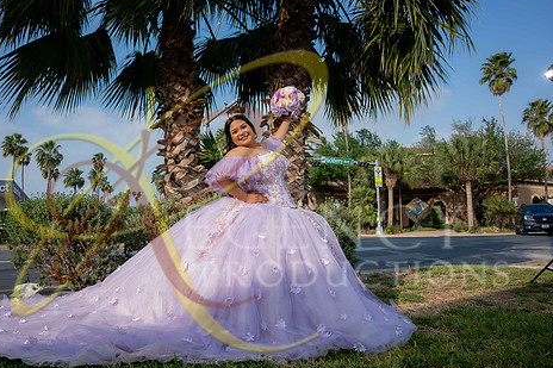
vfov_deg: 51.2
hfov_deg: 71.1
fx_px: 384
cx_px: 234
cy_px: 202
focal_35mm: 25
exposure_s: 1/1600
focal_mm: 20
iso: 125
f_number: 2.8
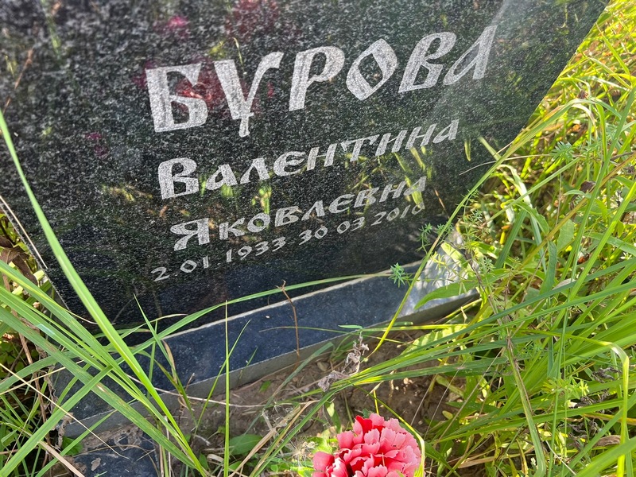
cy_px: 238
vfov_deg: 53.1
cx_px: 318
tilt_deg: -53.6
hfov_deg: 67.3
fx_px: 478
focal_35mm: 26
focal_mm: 5.7
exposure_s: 1/171
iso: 64
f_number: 1.5
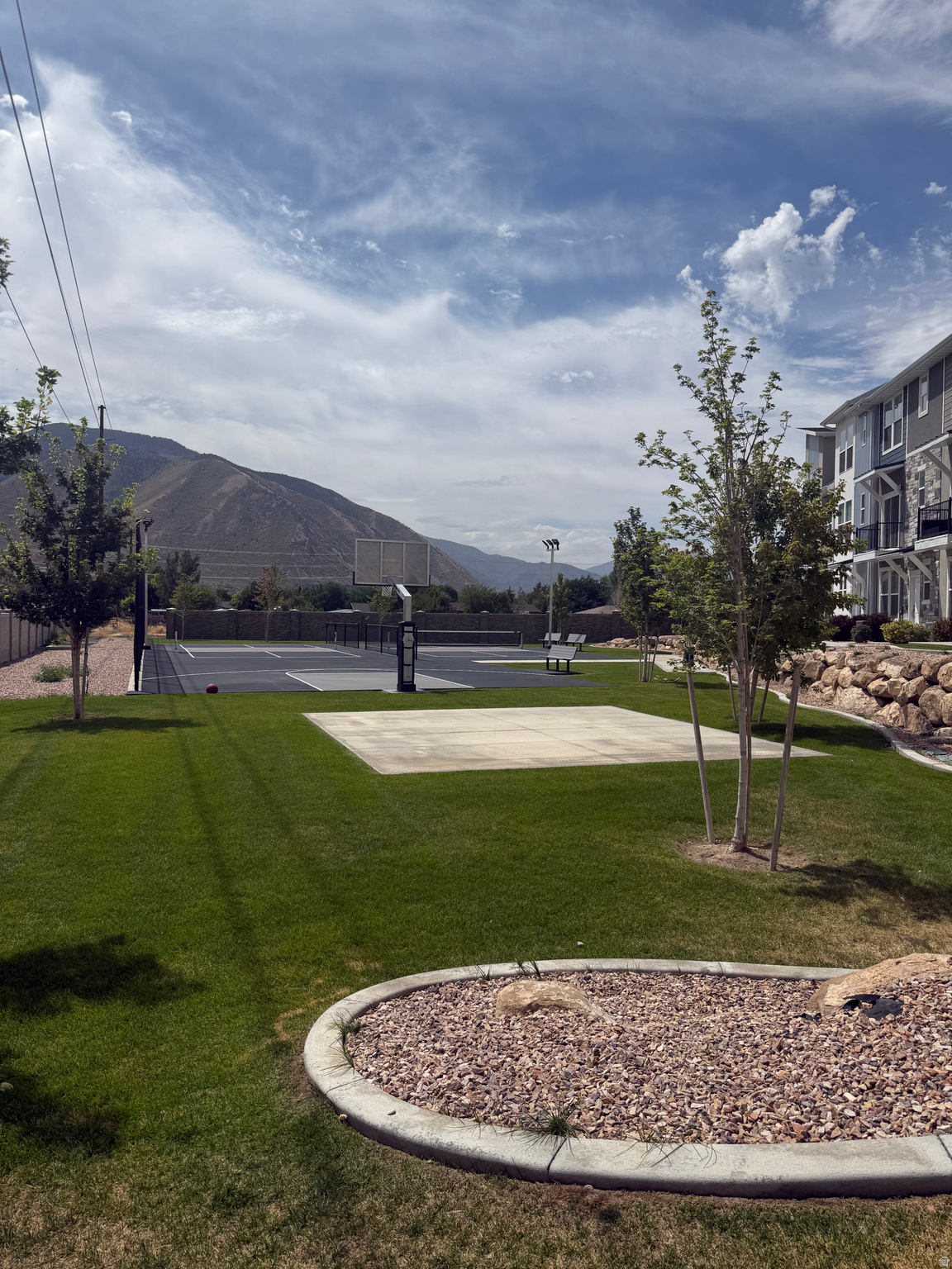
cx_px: 476
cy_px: 634
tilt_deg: +0.6
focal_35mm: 24
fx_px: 880
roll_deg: -1.3
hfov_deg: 56.8
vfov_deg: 71.6
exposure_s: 1/11905
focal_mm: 6.76
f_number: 1.78
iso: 80
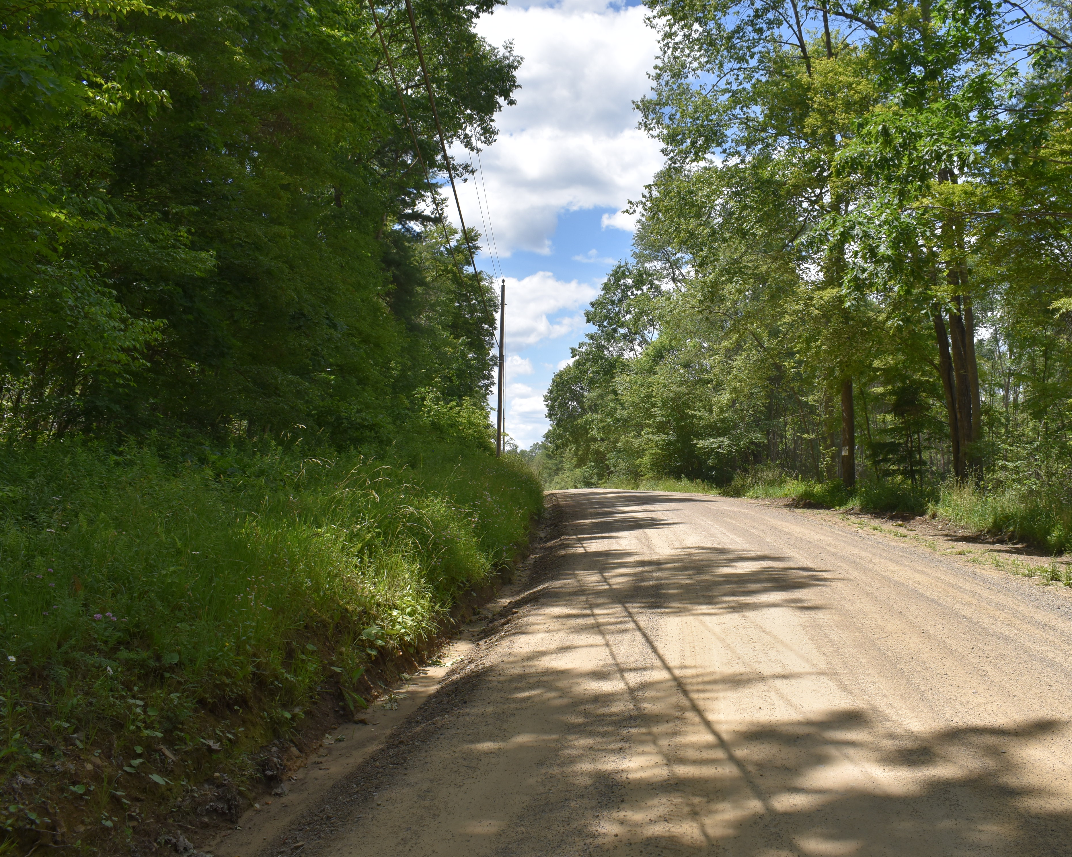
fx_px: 1128
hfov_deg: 50.7
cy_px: 428
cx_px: 605
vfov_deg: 41.6
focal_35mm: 36
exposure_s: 1/320
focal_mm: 21
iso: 200
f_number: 9
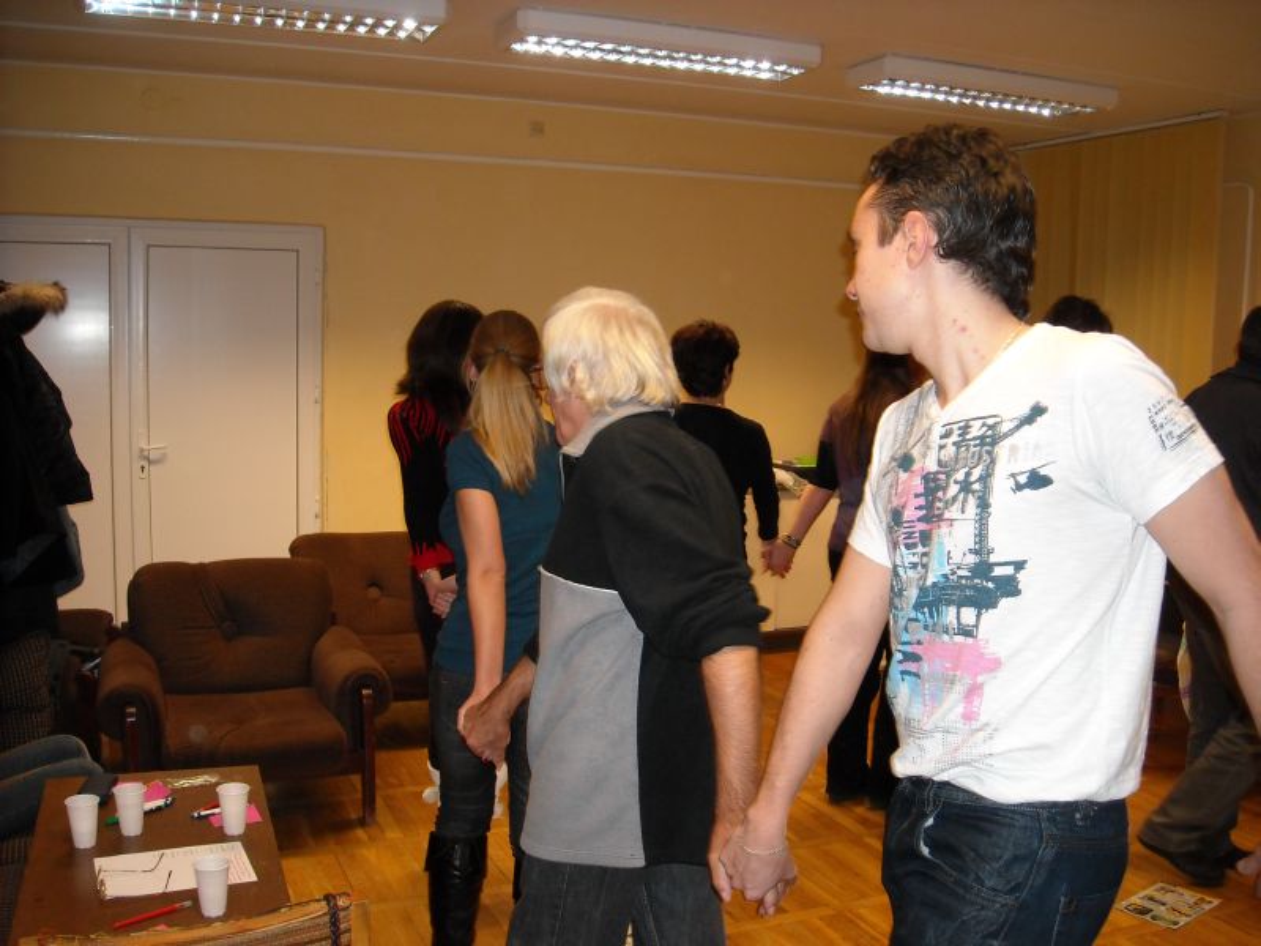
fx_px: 1275
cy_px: 473
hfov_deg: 52.6
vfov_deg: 40.7
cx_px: 630
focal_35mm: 35
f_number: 2.8
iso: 200
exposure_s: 1/60
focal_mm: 5.7
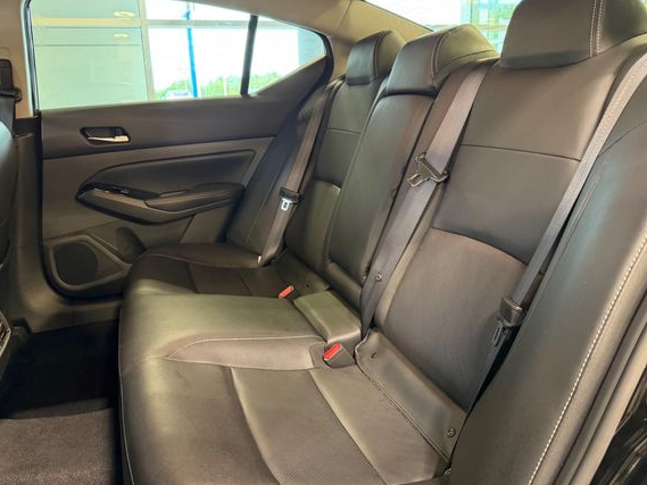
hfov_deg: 65.3
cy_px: 227
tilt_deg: -14.0
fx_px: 505
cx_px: 305
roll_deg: +2.5
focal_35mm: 27
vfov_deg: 51.3
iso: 800
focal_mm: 6.76
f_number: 1.78
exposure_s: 1/40
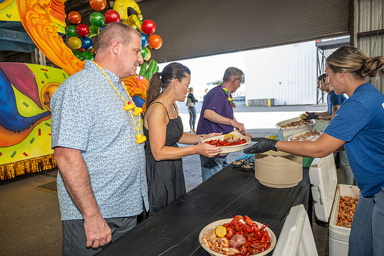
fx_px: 267
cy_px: 128
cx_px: 192
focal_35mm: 25
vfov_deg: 51.3
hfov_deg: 71.5
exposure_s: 1/125
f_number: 2.8
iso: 140
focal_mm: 25
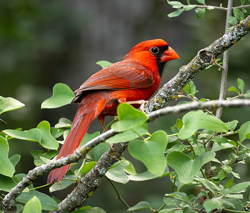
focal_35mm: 969
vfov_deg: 1.7
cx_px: 129
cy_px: 107
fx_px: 7357
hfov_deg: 1.9
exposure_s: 1/640
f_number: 4
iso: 1600
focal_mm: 300
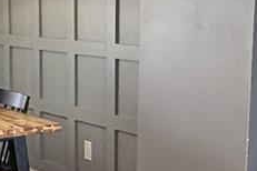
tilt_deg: -11.1
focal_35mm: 101
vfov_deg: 13.5
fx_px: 721
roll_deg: +0.1
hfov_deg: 20.1
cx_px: 82
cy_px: 139
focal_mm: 2.22
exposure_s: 1/60
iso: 400
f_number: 2.2
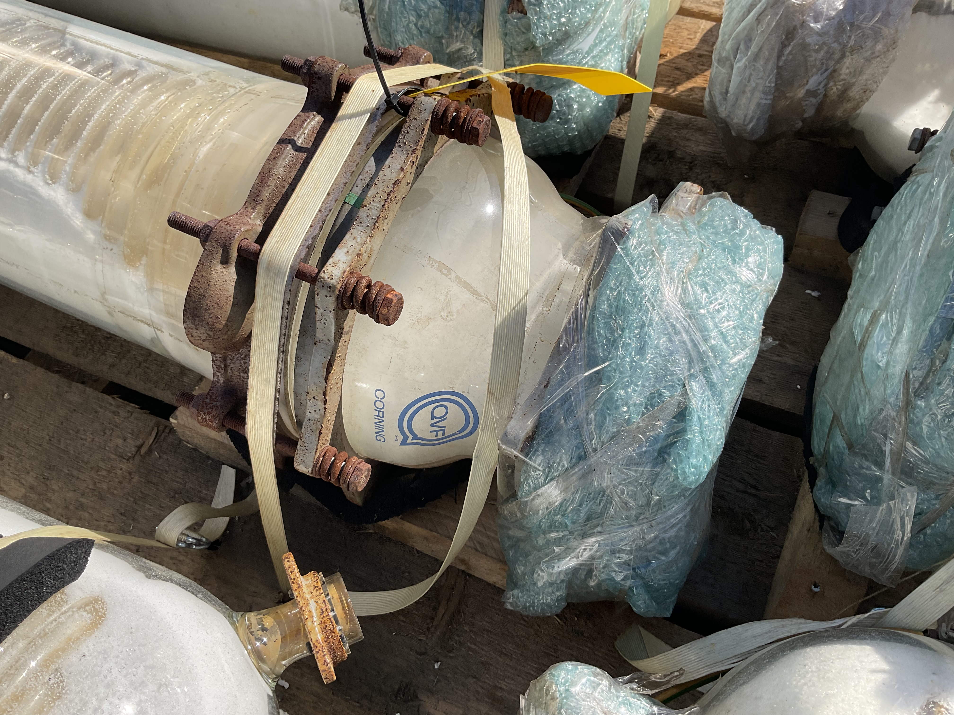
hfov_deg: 61.7
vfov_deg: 48.2
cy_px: 358
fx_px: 799
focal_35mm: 29
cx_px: 477
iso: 16
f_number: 1.8
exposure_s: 1/1984
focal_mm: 3
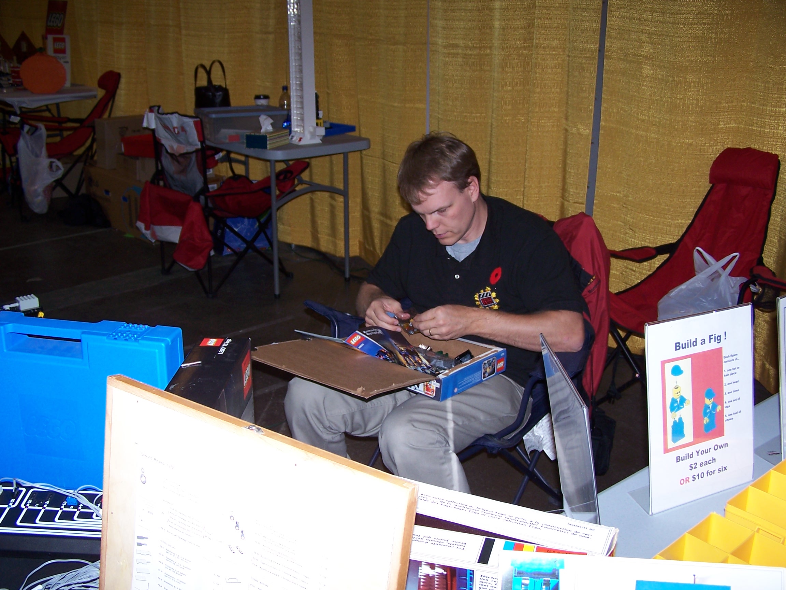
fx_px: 863
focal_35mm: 38
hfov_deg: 49.0
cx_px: 393
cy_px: 295
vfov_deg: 37.7
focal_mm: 6.3
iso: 80
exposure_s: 1/60
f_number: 2.8
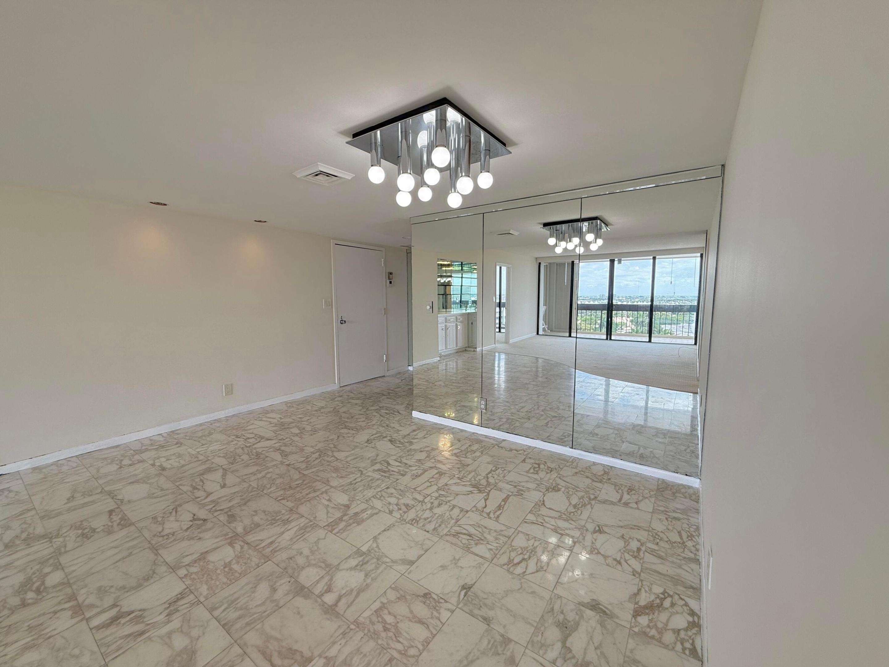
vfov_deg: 85.7
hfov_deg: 102.1
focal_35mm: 14
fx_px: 360
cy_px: 334
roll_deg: -0.1
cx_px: 444
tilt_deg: -5.9
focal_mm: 2.22
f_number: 2.2
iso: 64
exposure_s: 1/284
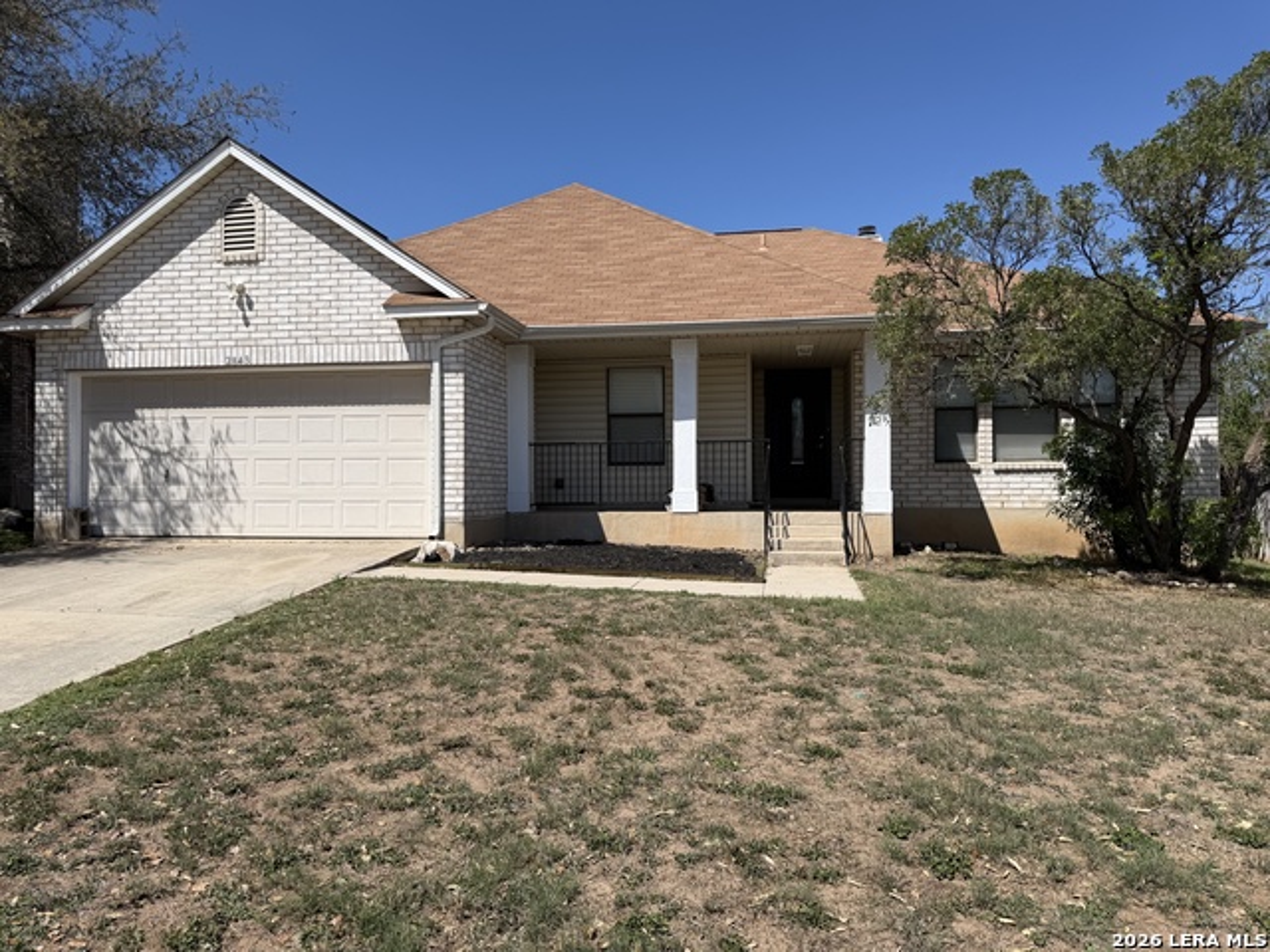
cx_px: 635
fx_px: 881
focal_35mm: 24
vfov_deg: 56.8
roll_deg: +0.5
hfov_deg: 71.6
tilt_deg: +1.3
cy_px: 476
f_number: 1.78
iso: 80
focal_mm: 6.76
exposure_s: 1/6173
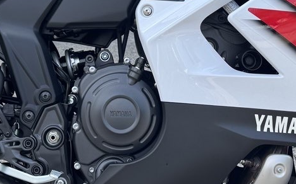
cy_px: -19
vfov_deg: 14.6
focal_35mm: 87
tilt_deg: -7.4
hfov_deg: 23.8
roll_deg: -0.4
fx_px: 701
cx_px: 113
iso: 80
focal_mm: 6.76
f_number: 1.78
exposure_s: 1/1026
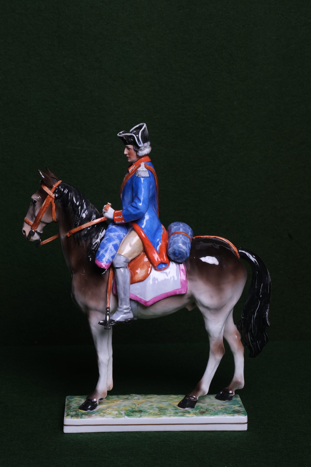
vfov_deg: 28.5
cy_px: 234
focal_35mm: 71
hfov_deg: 19.2
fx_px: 920
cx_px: 156
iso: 400
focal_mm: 47
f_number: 11
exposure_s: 1/100
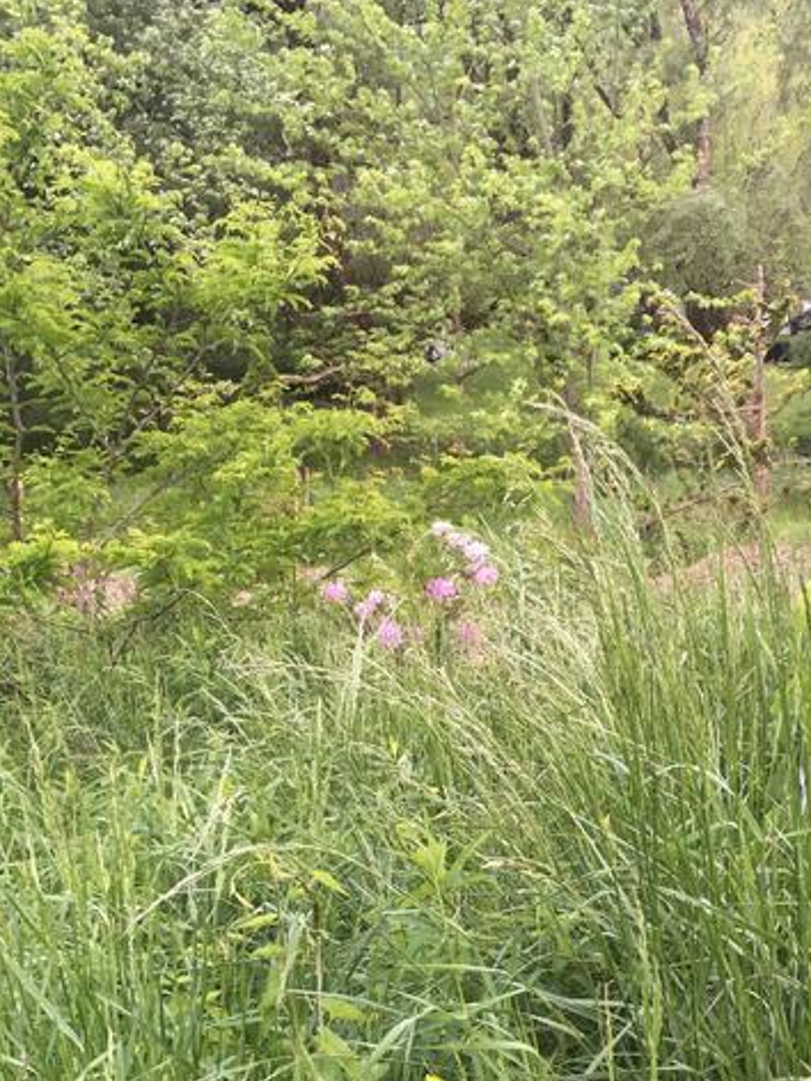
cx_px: 585
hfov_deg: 33.1
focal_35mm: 43
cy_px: 682
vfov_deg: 43.5
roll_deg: +0.7
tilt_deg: -13.0
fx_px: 1343
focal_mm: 4.15
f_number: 2.2
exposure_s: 1/30
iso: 50
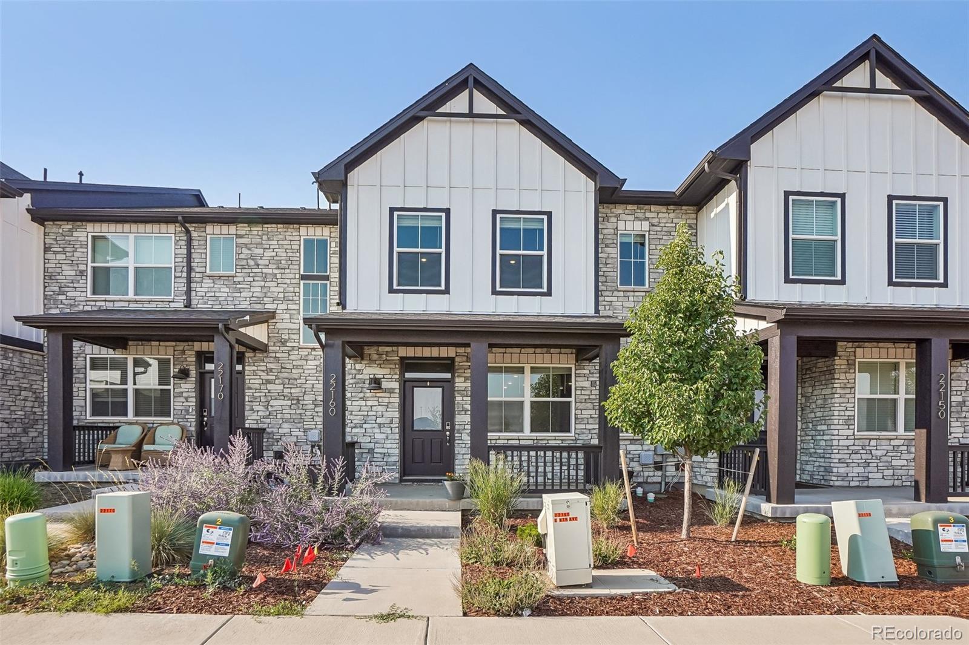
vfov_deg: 67.4
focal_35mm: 18
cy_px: 322
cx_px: 484
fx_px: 484
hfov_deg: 90.0
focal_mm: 12
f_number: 8
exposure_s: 1/160
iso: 100
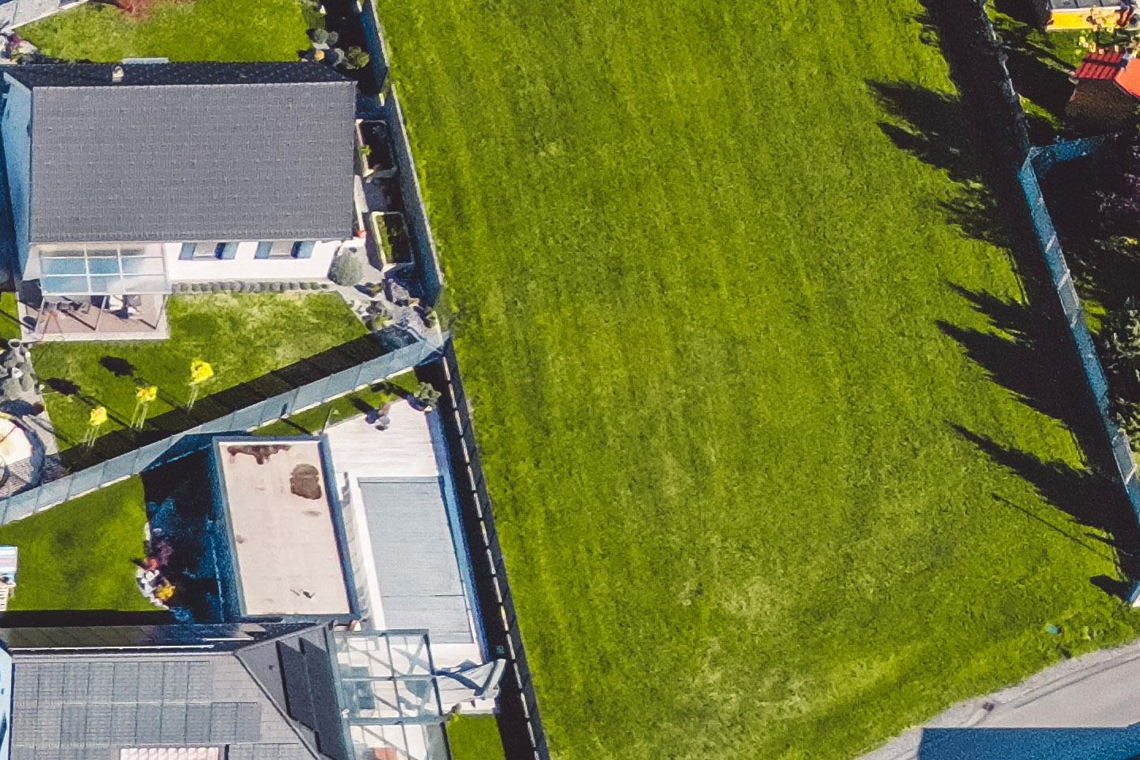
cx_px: -990
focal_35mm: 140
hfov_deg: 13.1
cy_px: 1570
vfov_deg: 9.1
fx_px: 4433
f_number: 1.7
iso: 110
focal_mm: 6.72
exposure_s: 1/2000
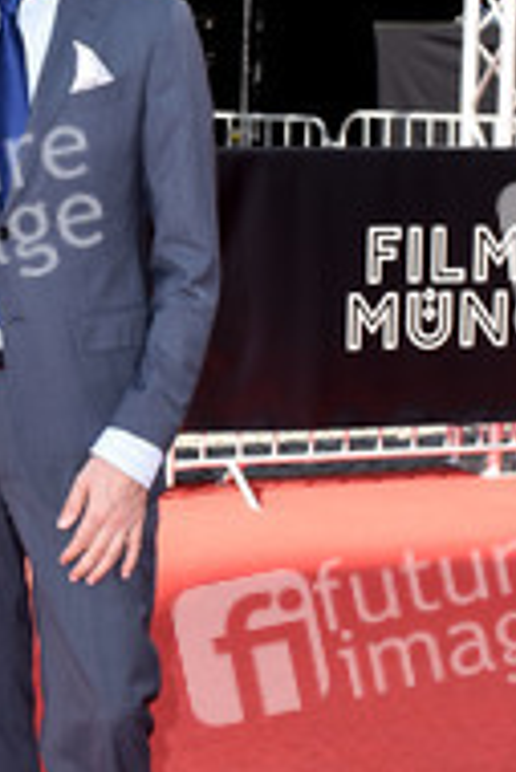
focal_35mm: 82
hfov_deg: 16.4
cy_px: 427
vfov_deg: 24.7
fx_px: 1760
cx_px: 12
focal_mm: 26
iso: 160
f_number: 6.3
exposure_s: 1/125
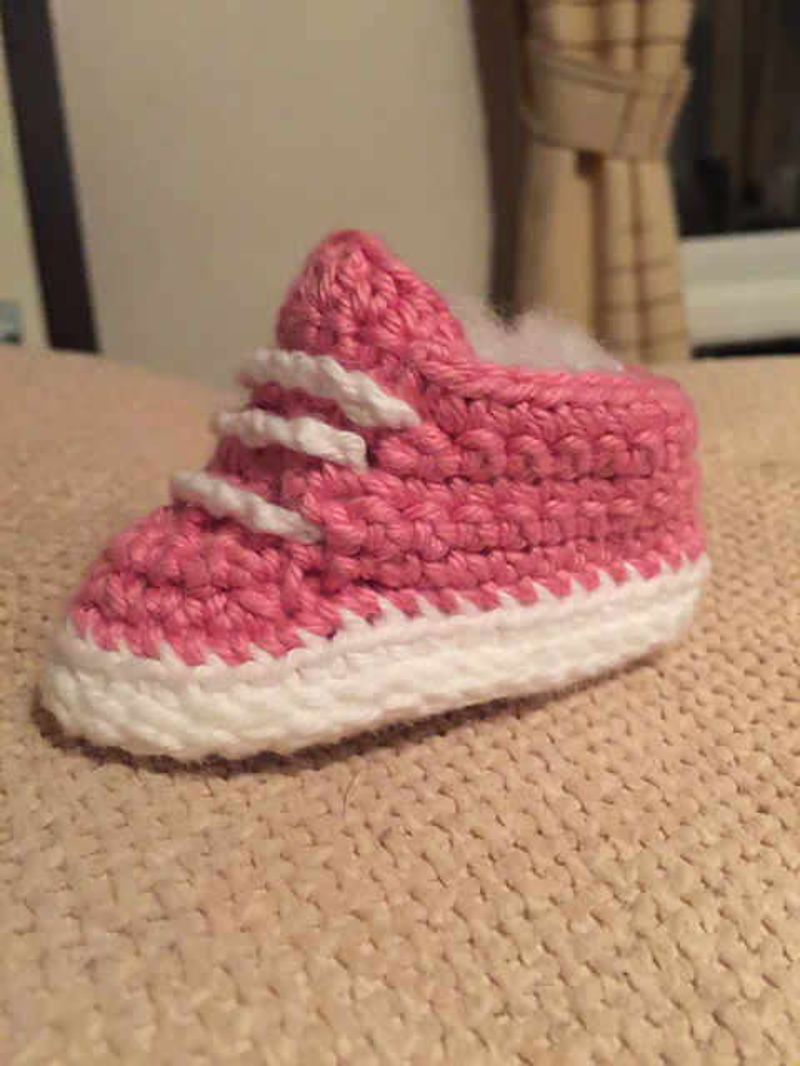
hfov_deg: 48.2
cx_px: 400
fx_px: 894
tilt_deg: -17.8
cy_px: 533
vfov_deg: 61.7
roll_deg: +3.6
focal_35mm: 29
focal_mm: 4.15
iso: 200
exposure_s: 1/8
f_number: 2.2
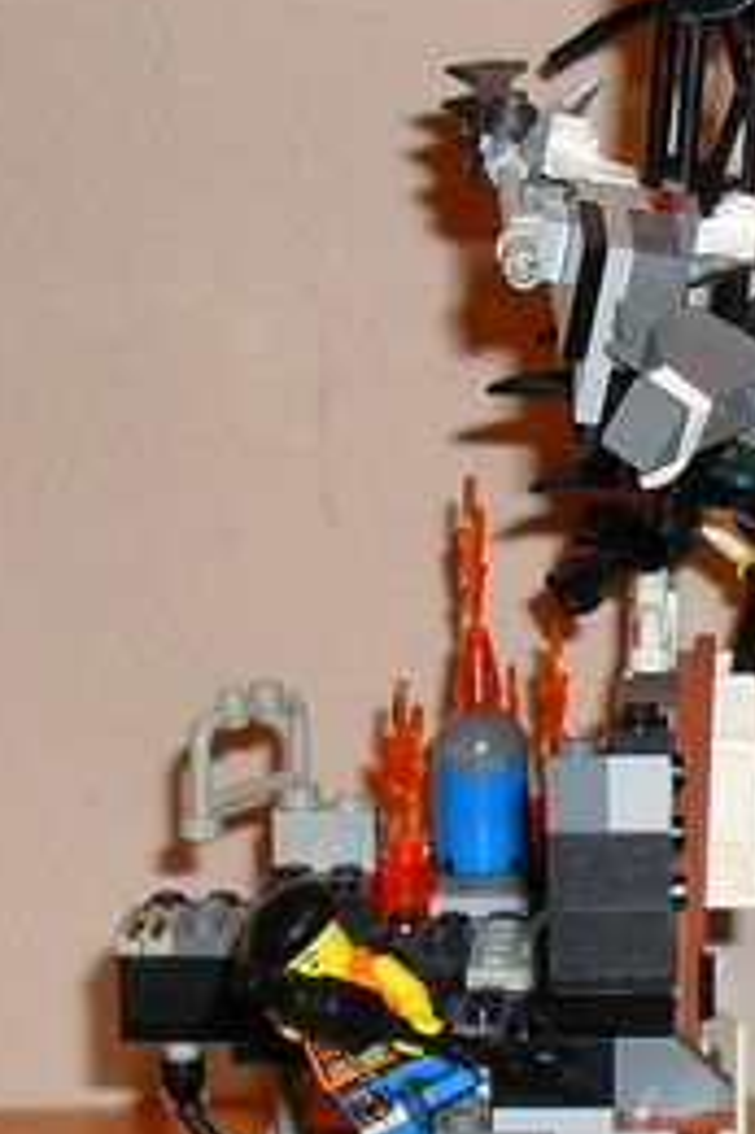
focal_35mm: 126
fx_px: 3969
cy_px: 639
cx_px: 956
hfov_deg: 10.6
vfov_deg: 16.3
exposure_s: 1/45
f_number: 3.2
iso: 200
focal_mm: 6.3
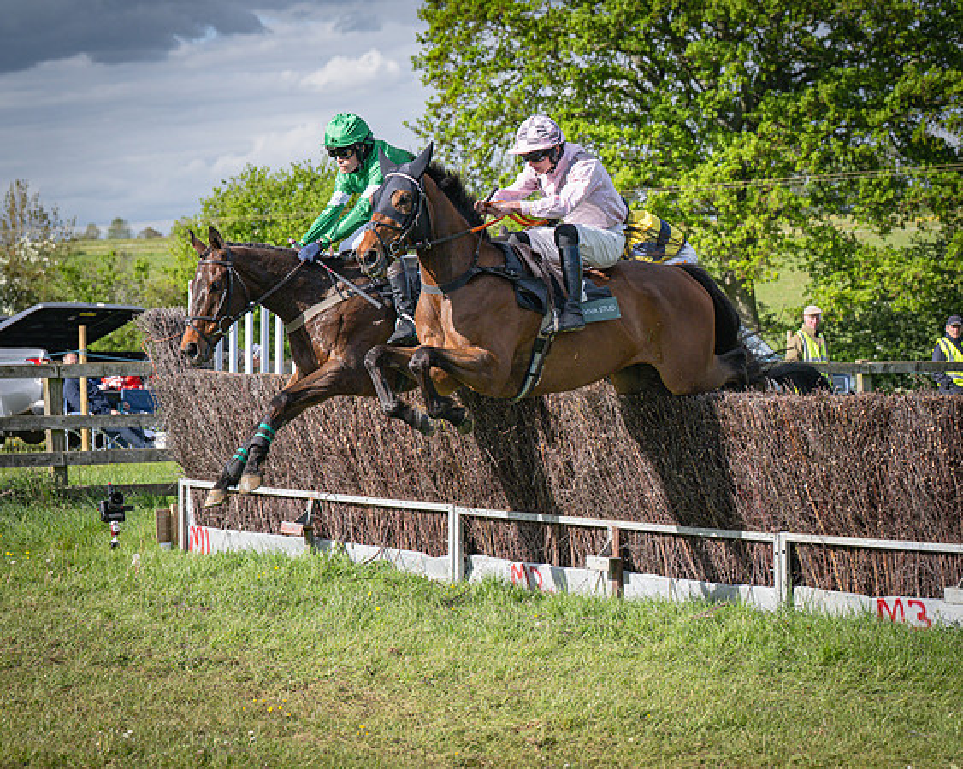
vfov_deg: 13.9
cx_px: 519
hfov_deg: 17.3
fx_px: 3159
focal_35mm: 111
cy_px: 324
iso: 400
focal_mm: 72
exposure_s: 1/4000
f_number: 4
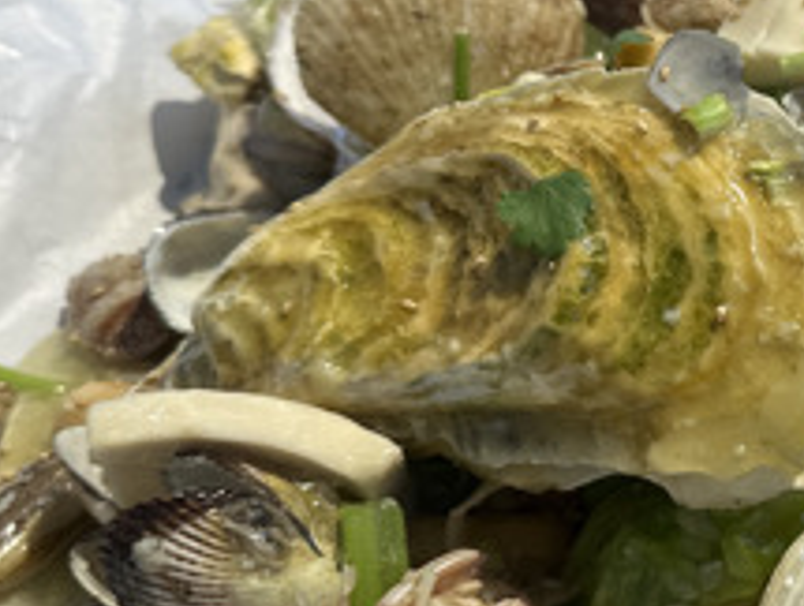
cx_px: 972
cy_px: 286
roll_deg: -1.3
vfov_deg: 19.0
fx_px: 1815
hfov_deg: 22.9
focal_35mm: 78
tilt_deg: -37.4
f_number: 1.78
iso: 80
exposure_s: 1/100
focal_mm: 6.86
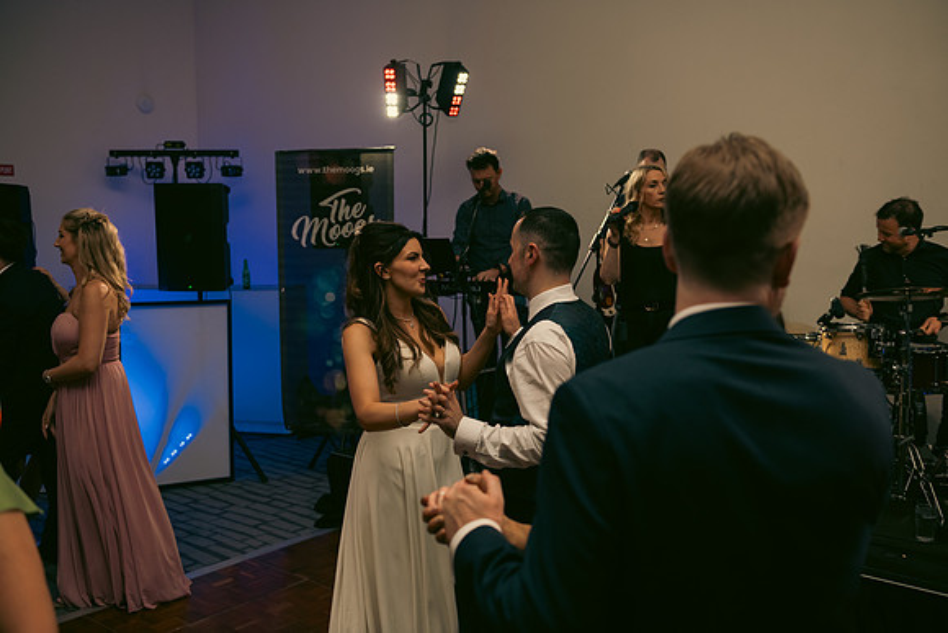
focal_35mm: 35
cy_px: 316
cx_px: 474
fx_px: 922
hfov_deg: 54.4
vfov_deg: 37.9
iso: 800
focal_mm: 35
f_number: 3.5
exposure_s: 1/160
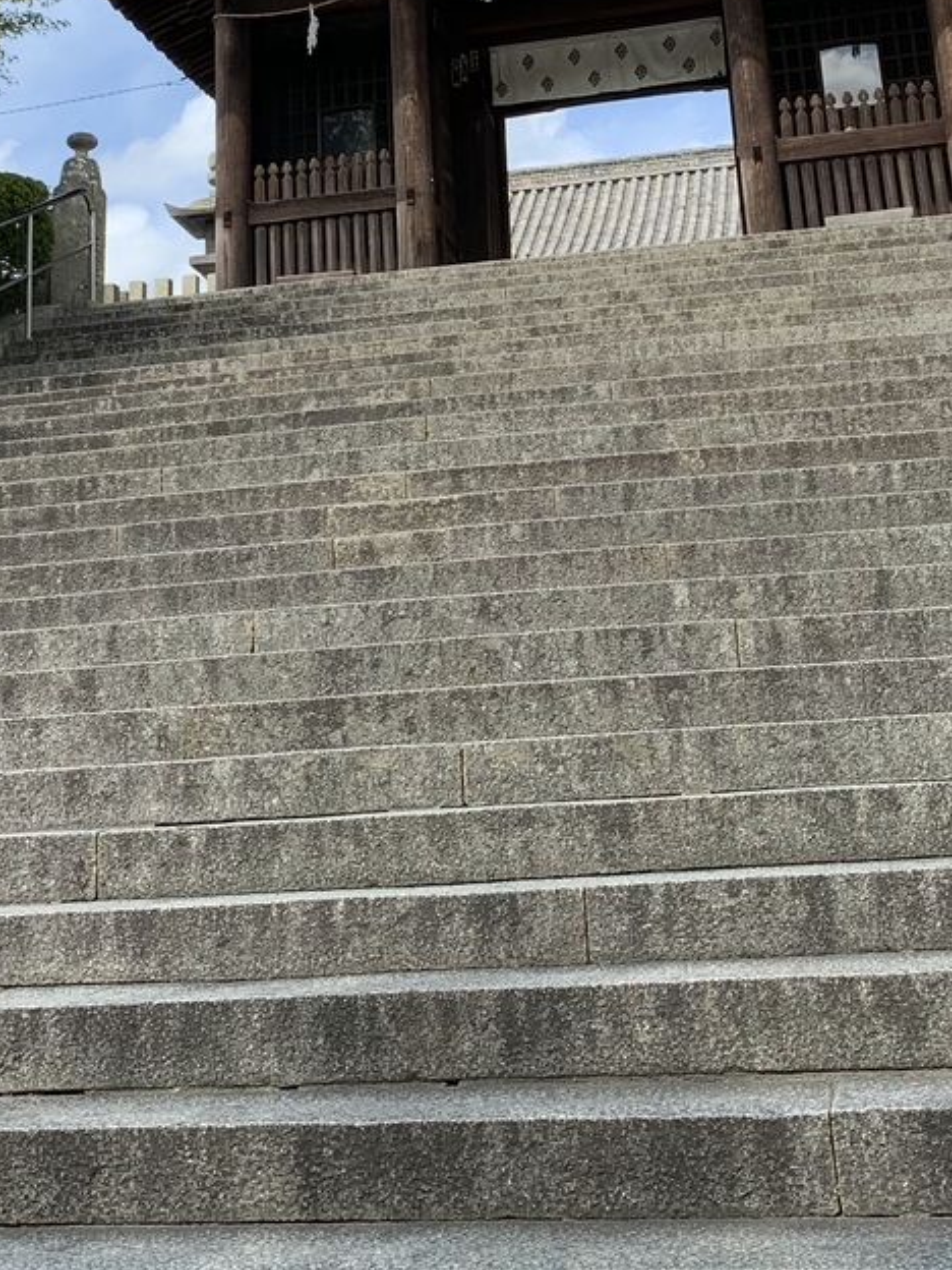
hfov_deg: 29.1
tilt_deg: +18.9
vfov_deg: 36.6
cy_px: 214
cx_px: 470
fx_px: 1833
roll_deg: +3.7
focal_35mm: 50
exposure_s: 1/1266
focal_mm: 4.25
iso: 25
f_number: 1.8
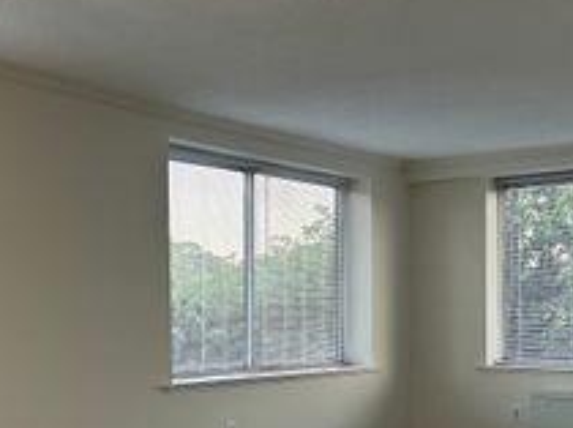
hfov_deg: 31.1
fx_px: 1025
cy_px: 318
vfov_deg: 23.4
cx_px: 218
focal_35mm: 62
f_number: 1.5
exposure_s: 1/120
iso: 100
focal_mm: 5.7
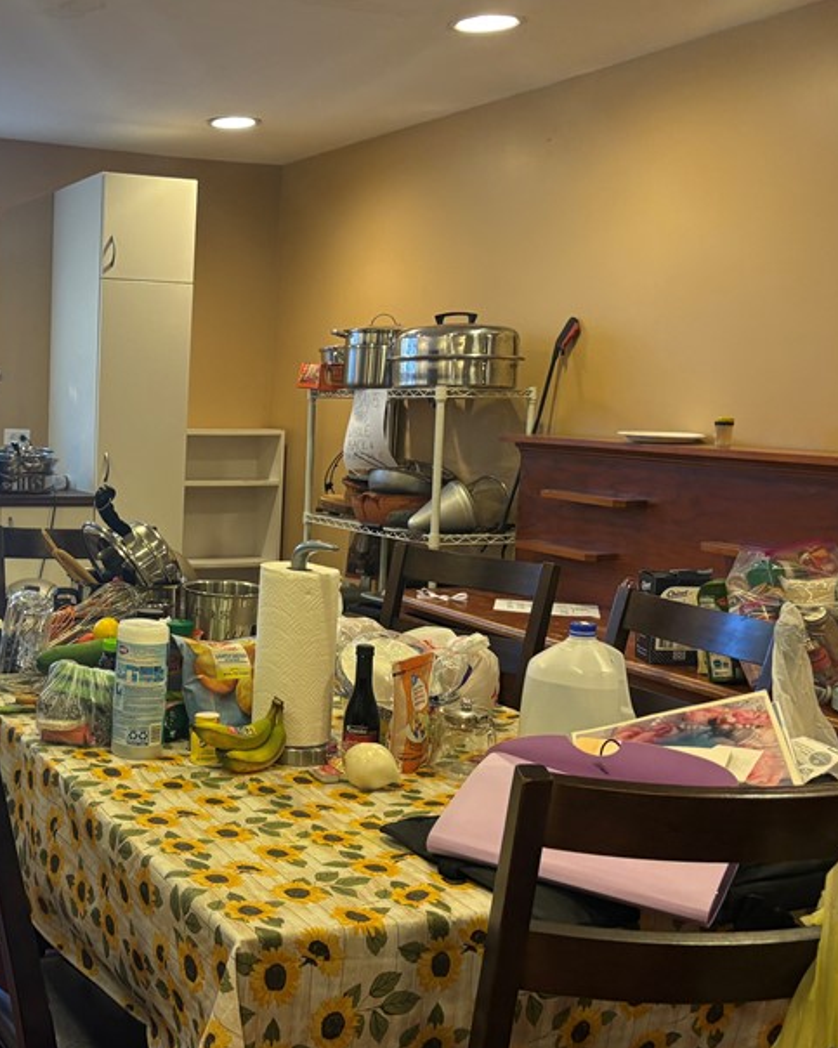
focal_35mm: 43
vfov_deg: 42.8
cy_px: 581
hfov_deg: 33.2
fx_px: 1333
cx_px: 99
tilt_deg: -8.5
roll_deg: -1.3
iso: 125
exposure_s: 1/60
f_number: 1.6
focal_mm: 5.96
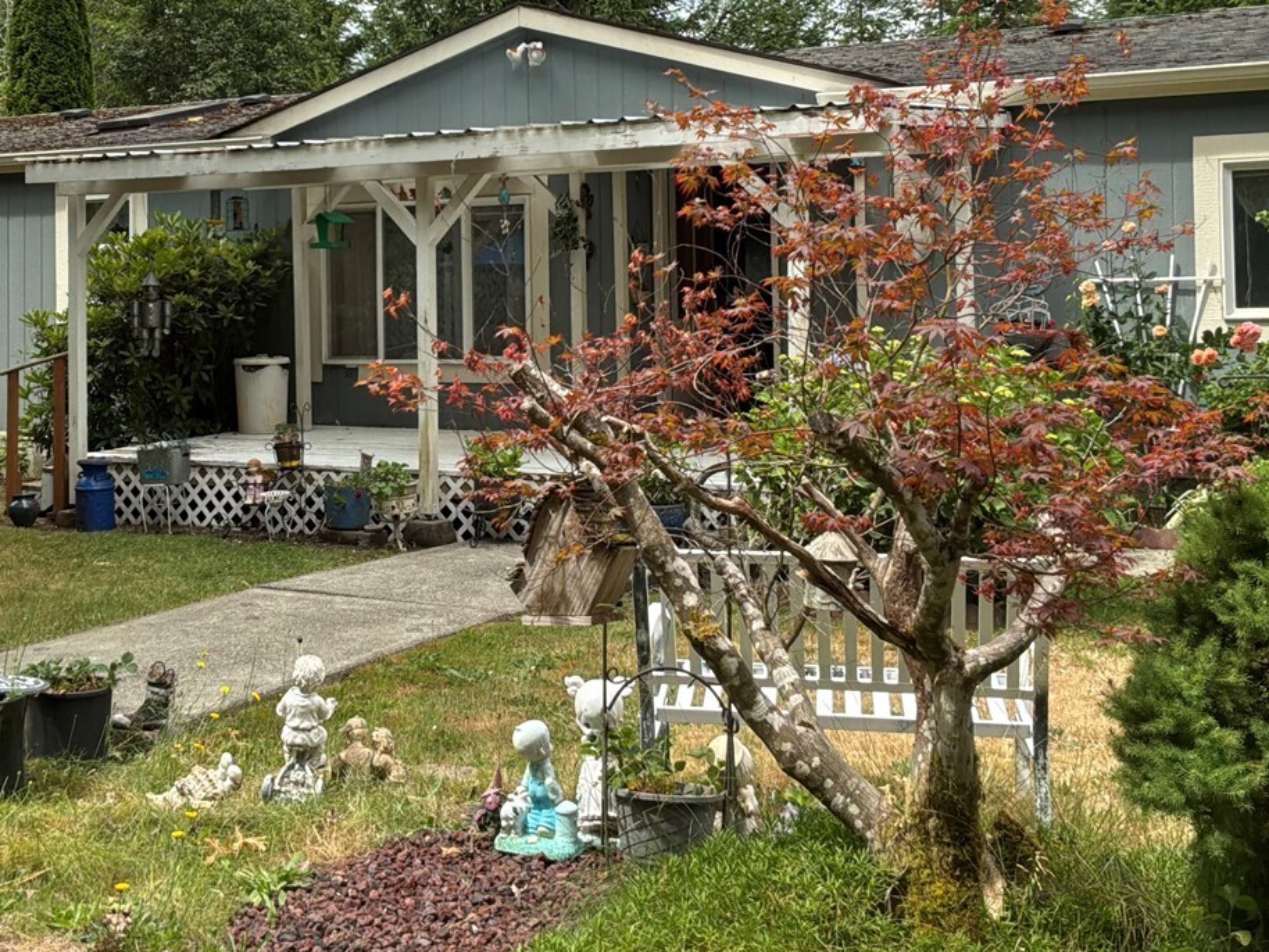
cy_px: 254
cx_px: 465
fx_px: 1797
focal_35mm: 49
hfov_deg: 38.6
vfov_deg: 29.3
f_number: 1.8
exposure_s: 1/1055
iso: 32
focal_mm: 3
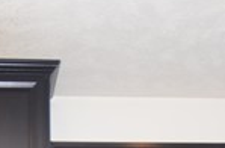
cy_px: 427
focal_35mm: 110
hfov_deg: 18.5
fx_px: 685
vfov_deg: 9.8
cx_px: 43
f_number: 5
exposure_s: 1/60
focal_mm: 10
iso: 200
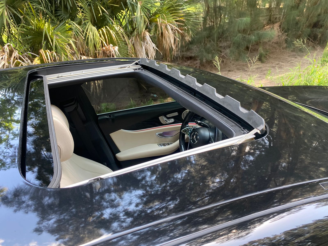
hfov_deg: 67.3
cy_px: 123
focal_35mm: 26
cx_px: 164
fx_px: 246
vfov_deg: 53.1
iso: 125
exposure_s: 1/121
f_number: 1.8
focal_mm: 4.25
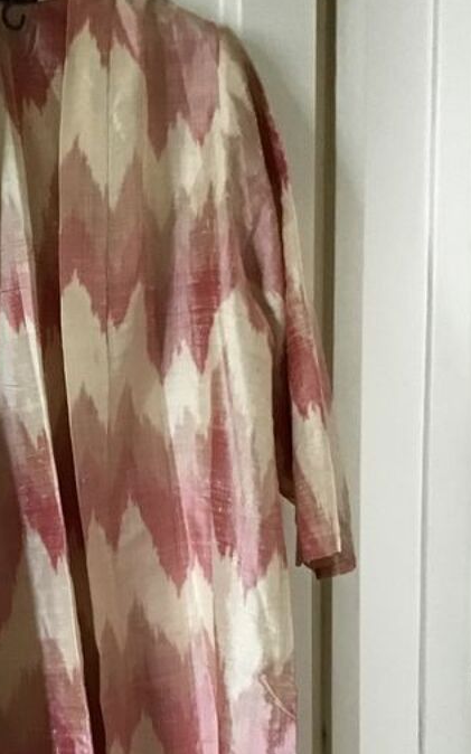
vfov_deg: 31.0
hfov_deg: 19.4
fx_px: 1336
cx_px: 4
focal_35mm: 65
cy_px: 571
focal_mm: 3.3
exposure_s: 1/33
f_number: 2.4
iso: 160
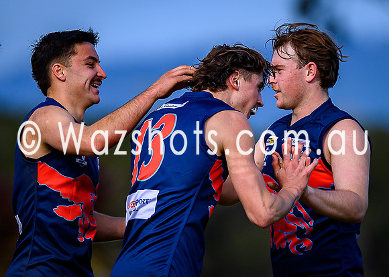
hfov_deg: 1.7
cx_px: 236
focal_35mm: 1185
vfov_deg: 1.2
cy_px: 135
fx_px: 13087
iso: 220
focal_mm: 500
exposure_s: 1/2000
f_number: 4
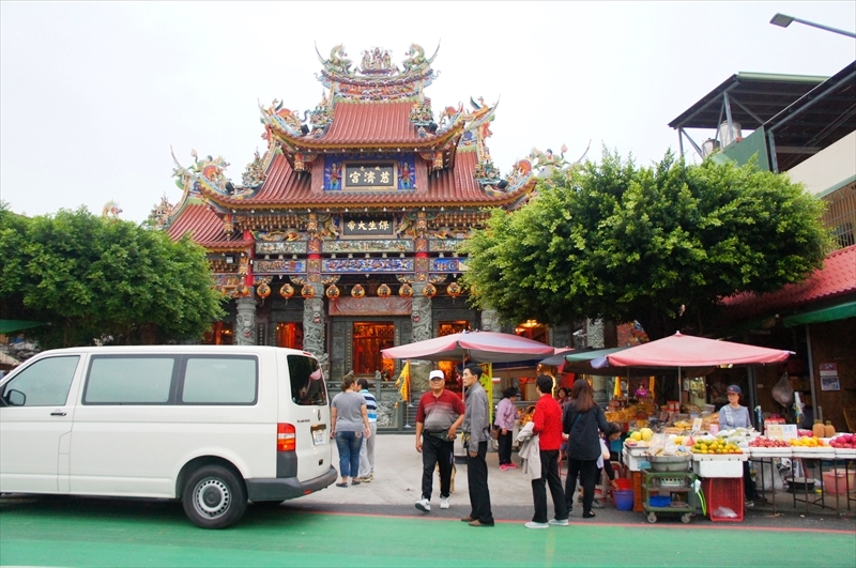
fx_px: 641
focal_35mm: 27
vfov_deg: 47.8
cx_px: 428
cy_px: 284
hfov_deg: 67.5
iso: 1600
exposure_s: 1/160
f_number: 3.5
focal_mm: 18
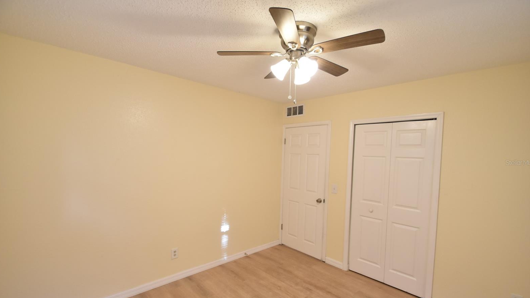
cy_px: 162
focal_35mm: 16
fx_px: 225
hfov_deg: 99.4
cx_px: 266
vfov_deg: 67.0
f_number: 3.5
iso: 800
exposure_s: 1/45
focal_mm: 10
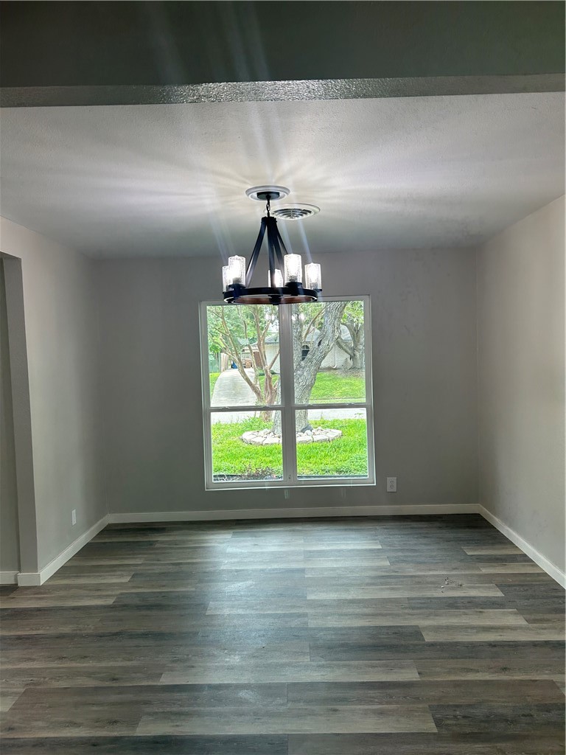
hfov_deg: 53.1
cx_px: 283
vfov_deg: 67.3
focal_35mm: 26
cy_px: 378
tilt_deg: -3.2
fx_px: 567
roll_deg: +1.2
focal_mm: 5.7
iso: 40
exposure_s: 1/120
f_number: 1.5
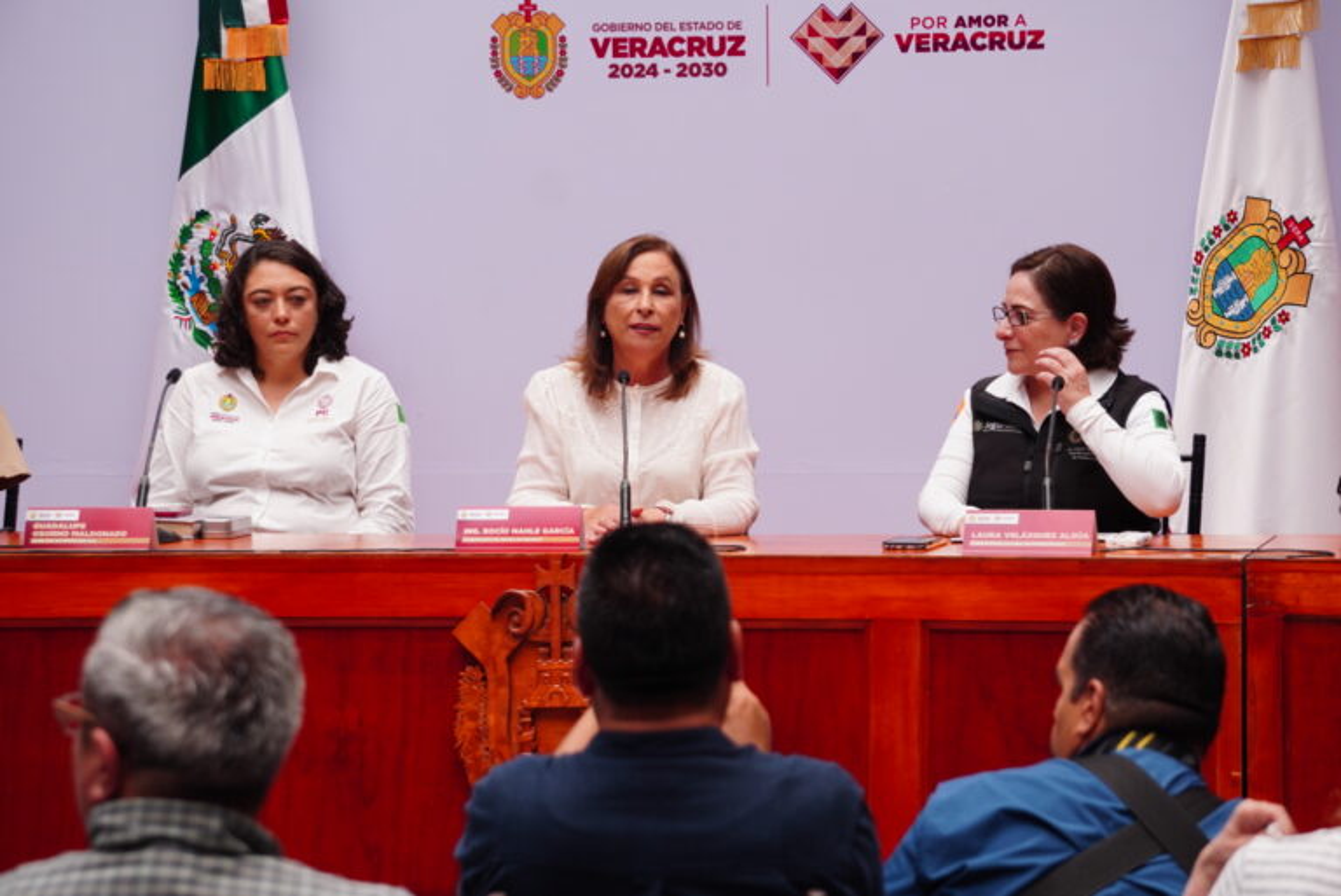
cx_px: 670
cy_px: 448
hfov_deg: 13.7
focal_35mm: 150
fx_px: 5590
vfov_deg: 9.2
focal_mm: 100
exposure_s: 1/400
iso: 320
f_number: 5.6
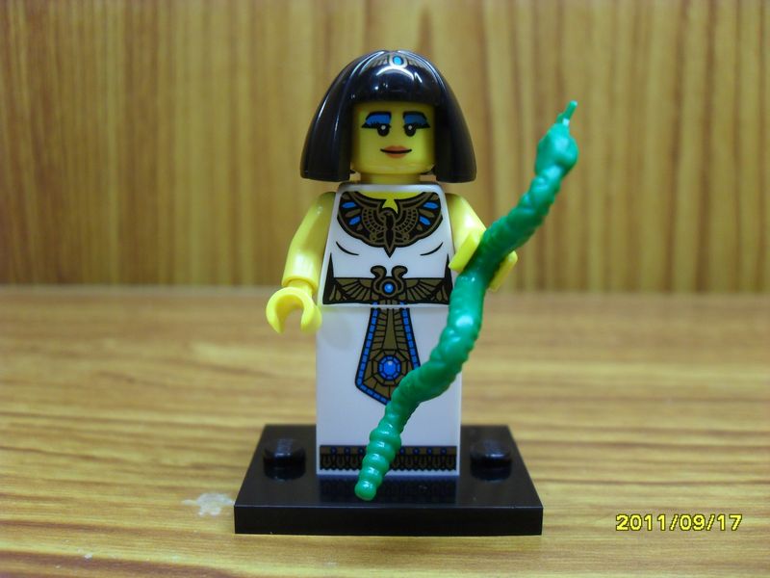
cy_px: 289
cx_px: 385
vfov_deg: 40.7
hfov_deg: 52.6
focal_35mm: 35
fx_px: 779
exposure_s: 1/20
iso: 200
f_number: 2.8
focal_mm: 6.2
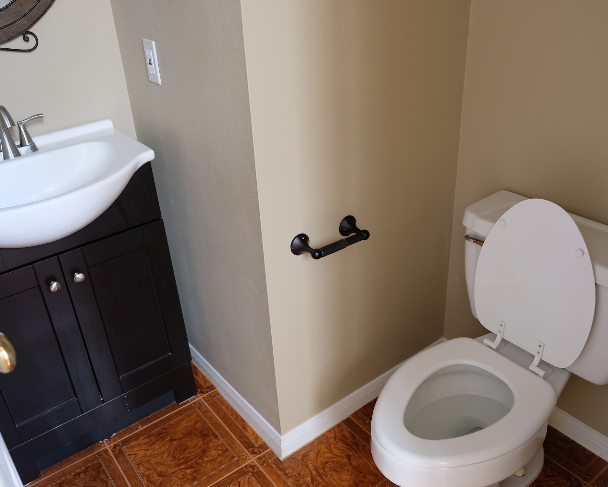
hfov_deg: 57.2
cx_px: 290
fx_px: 558
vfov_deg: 47.1
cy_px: 243
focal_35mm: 31
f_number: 2.8
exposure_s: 1/56
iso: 800
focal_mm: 18
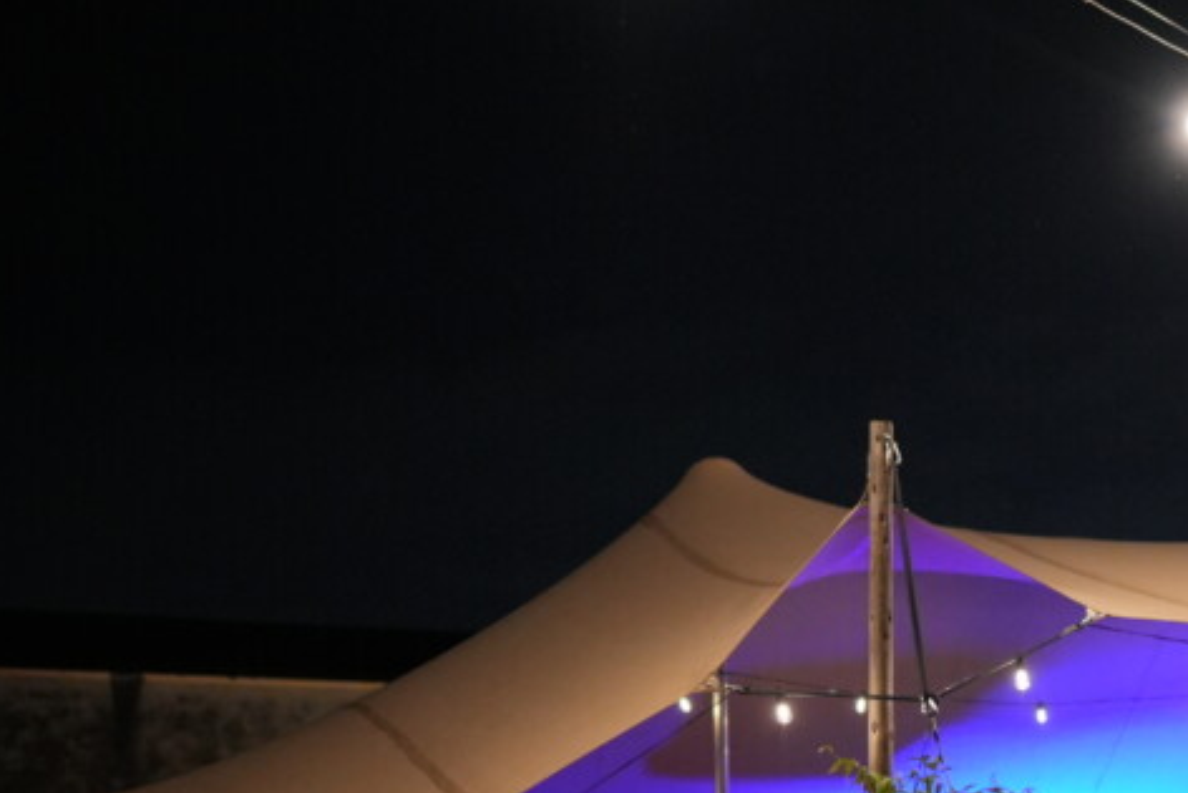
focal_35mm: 61
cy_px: 818
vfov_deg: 21.4
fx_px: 2013
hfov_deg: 30.7
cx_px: 1173
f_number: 1.4
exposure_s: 1/235
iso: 2500
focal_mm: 24
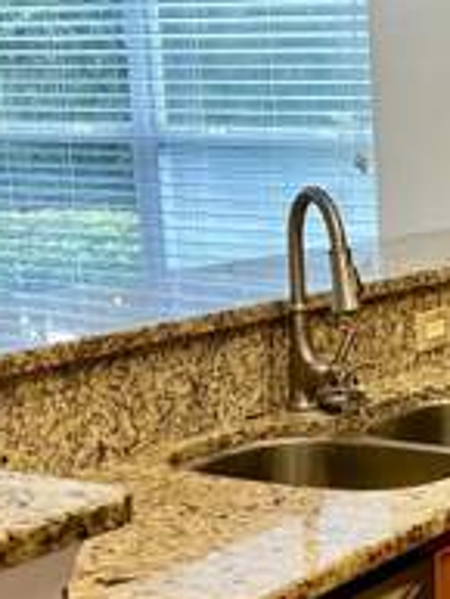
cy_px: 382
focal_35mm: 86
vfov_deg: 22.7
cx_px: 655
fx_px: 1489
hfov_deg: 15.9
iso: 250
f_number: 1.5
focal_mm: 5.7
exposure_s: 1/60
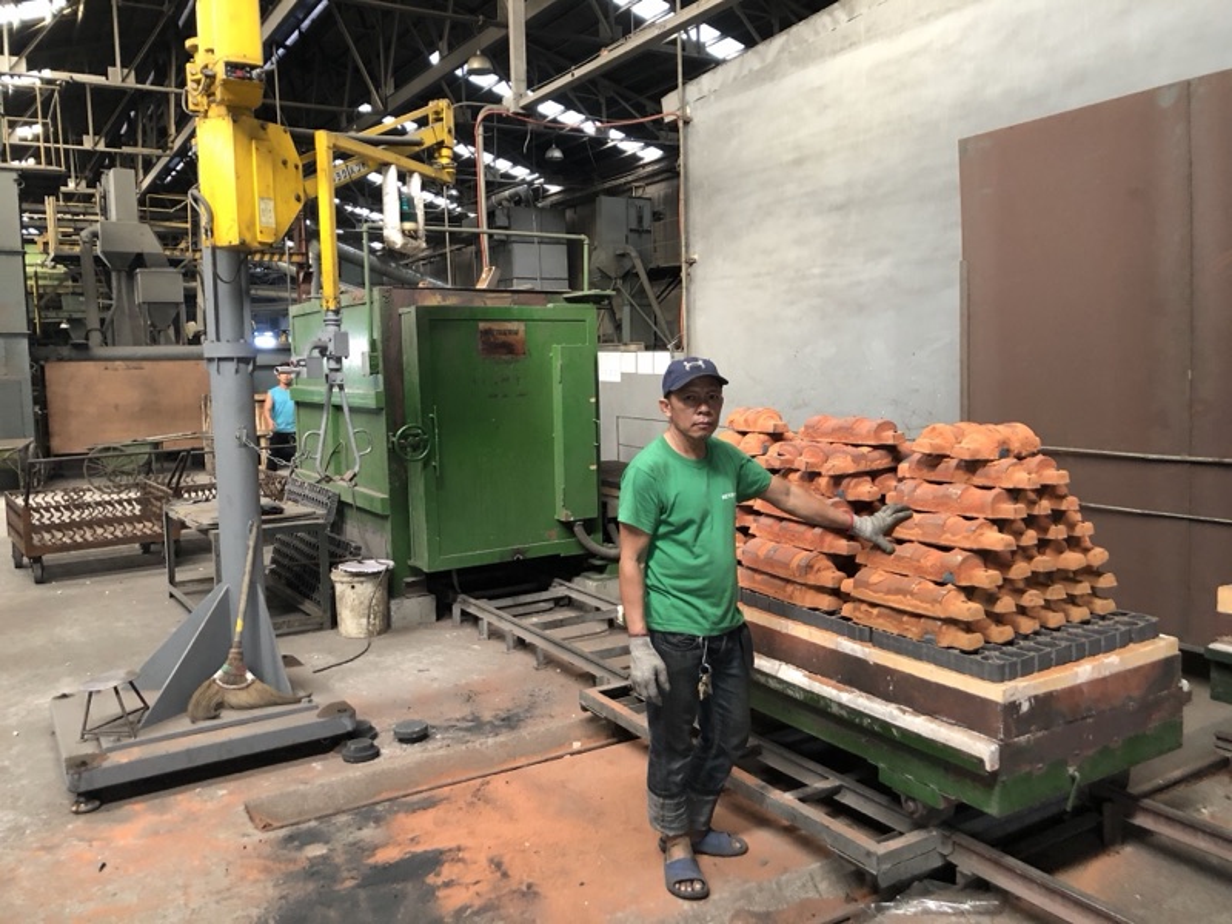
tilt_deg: -6.4
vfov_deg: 49.7
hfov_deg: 63.4
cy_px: 462
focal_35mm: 28
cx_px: 616
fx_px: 997
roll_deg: +1.7
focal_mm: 4
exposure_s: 1/13
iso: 100
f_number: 1.8
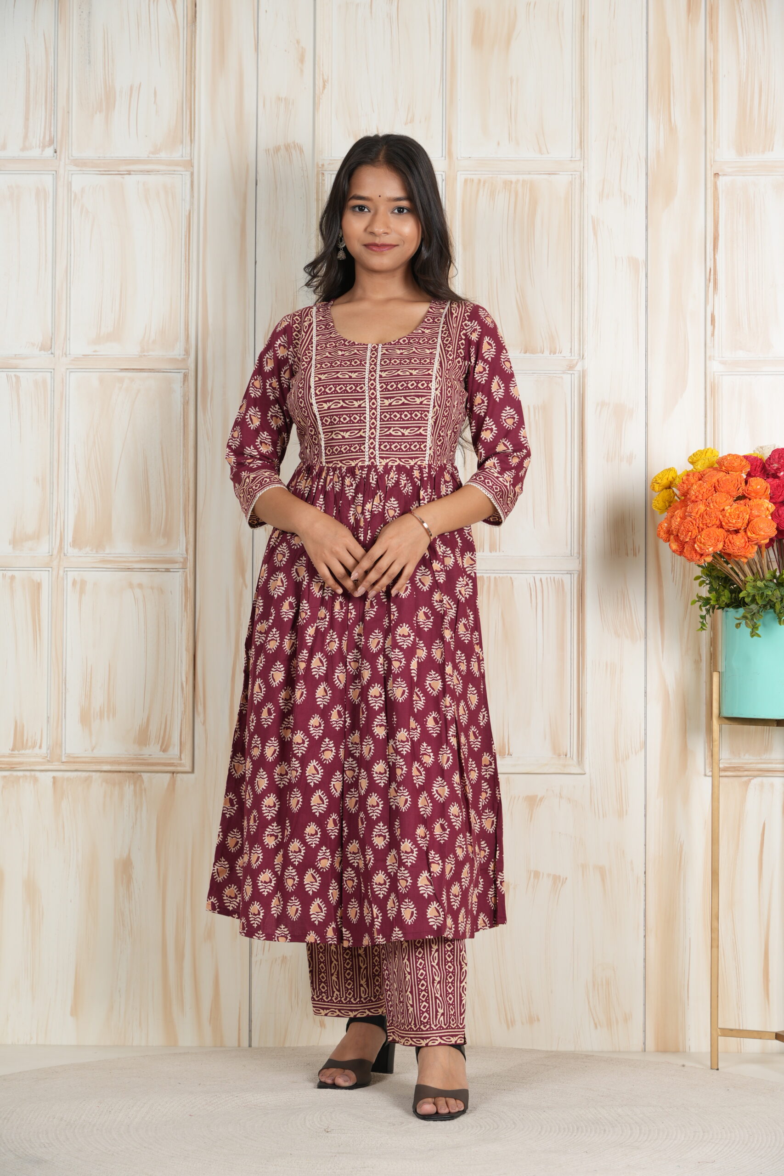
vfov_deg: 26.3
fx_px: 2515
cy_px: 588
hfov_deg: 17.7
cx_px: 392
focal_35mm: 77
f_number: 6.3
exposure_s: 1/125
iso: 125
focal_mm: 77
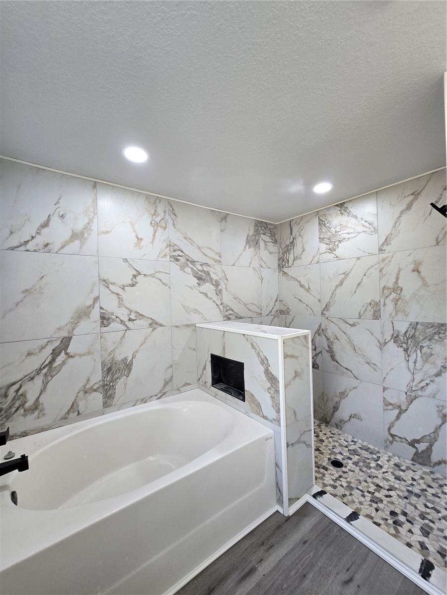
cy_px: 298
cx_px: 224
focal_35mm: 13
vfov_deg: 106.2
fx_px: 224
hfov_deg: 89.9
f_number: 2.2
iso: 80
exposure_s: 1/60
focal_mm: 2.2
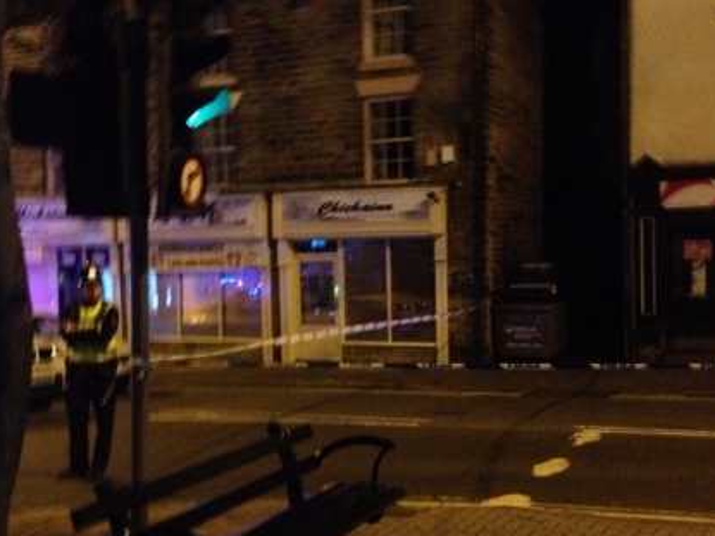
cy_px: 302
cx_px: 351
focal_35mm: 54
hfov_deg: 35.6
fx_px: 1115
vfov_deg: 27.0
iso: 800
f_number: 2.4
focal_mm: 4.28
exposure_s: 1/15
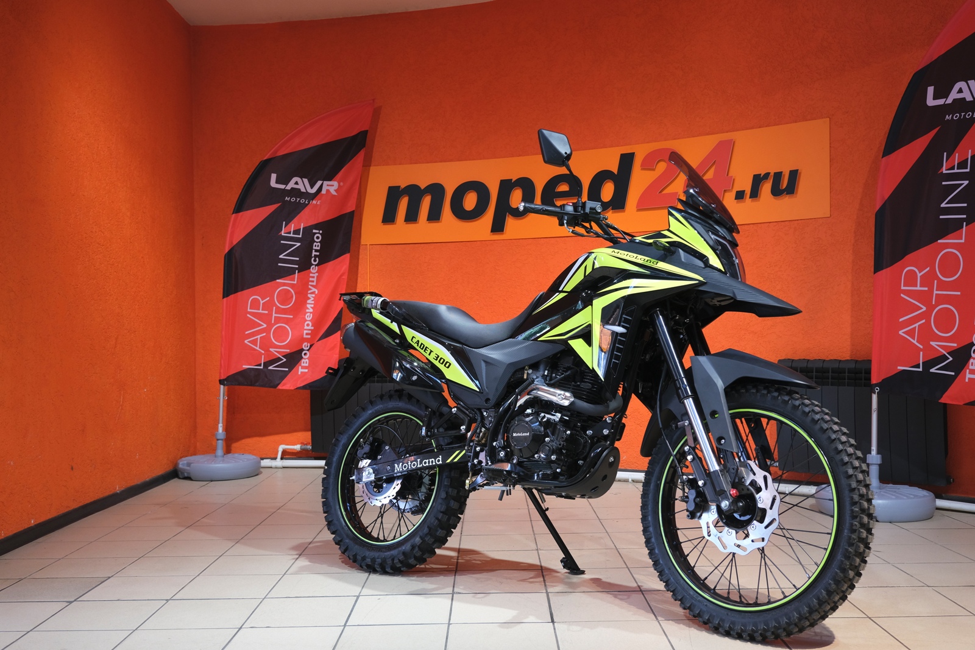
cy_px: 325
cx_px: 488
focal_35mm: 33
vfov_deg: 40.0
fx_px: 894
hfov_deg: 57.2
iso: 800
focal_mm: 22.3
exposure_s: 1/60
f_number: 4
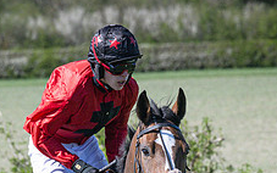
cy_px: 278
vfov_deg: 2.2
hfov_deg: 3.5
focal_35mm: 600
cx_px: 57
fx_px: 4531
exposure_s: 1/2000
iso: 360
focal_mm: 120
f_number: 5
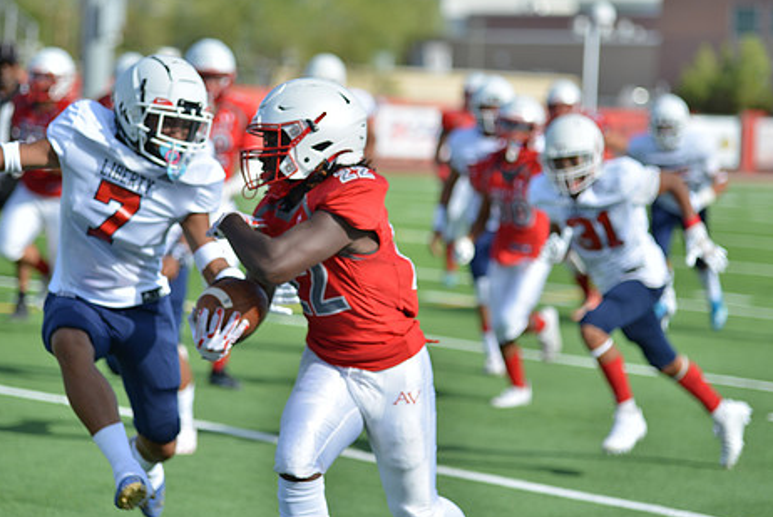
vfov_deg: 9.0
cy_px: 220
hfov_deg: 13.4
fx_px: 3288
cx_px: 370
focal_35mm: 153
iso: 100
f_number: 2.8
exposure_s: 1/1600
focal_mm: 122
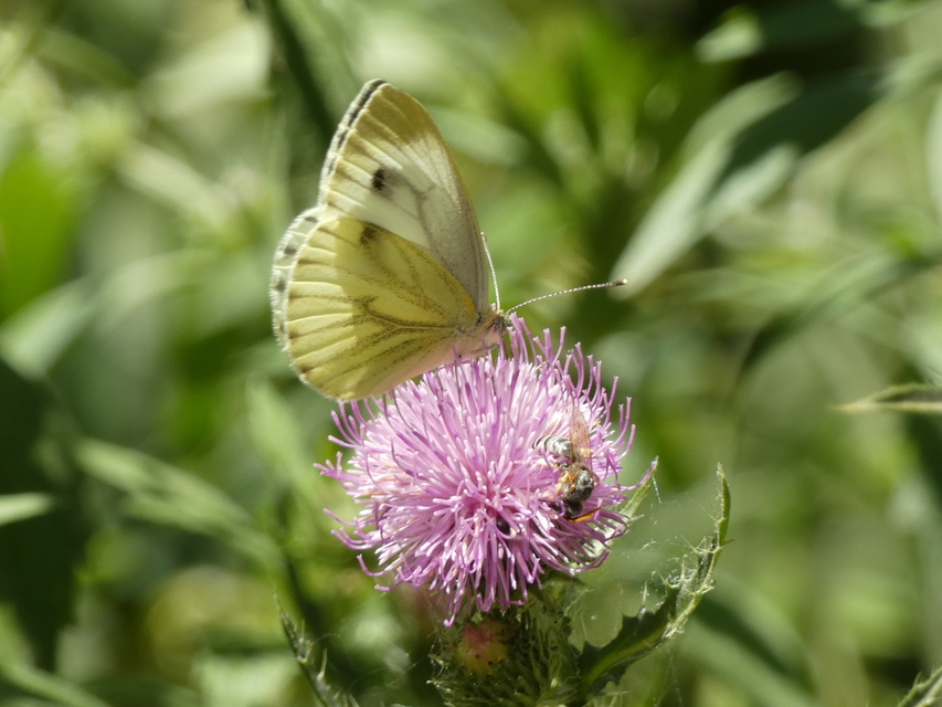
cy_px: 354
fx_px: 12356
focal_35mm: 454
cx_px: 471
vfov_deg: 3.3
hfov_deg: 4.4
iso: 100
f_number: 5.6
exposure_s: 1/100
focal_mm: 81.4
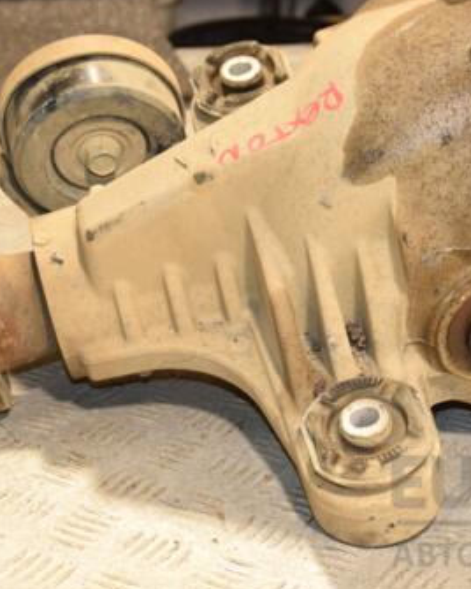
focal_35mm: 101
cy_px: 248
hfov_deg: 15.2
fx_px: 1760
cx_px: 359
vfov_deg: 19.0
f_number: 4.8
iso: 800
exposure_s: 1/200
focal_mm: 40
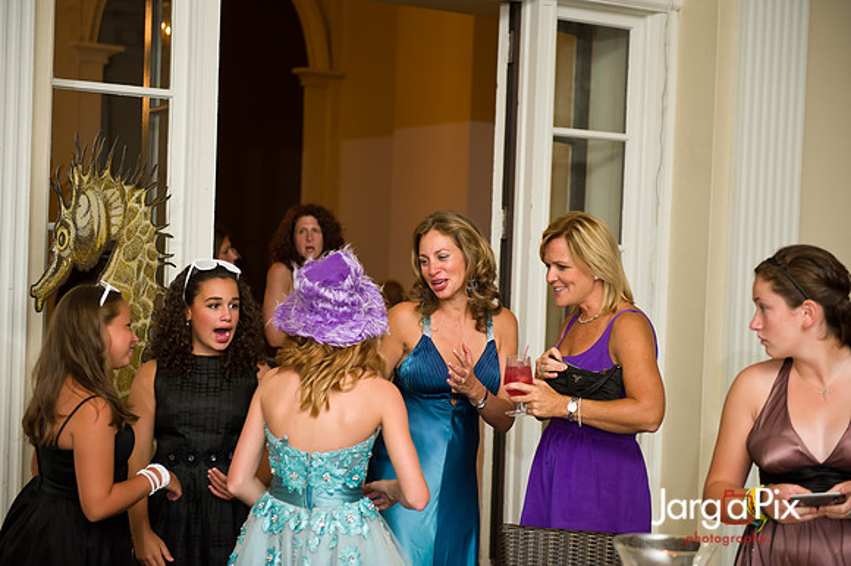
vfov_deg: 19.4
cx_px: 426
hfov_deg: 28.9
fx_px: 1654
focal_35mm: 70
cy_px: 283
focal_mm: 70
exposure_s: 1/125
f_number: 3.2
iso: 1600
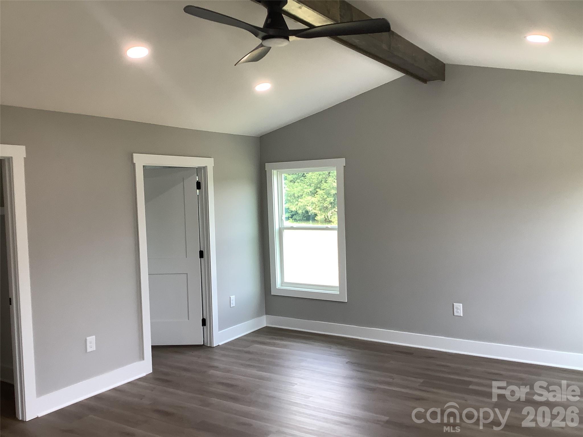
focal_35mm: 31
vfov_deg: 45.4
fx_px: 522
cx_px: 292
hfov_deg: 58.4
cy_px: 218
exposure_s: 1/60
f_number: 2.4
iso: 50
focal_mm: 3.3
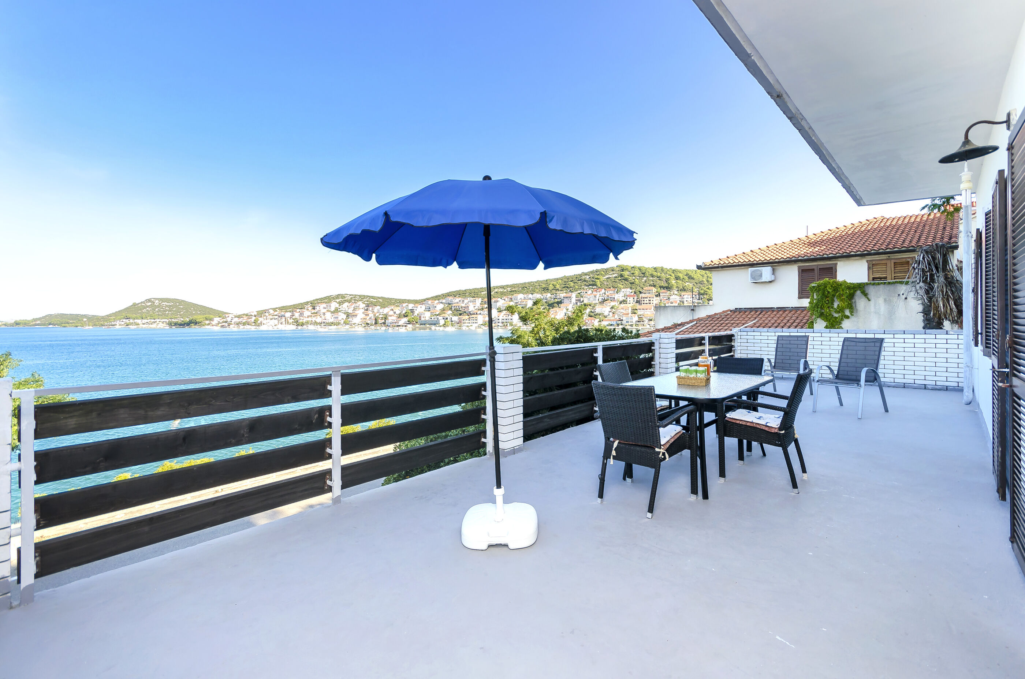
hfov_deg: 100.5
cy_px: 340
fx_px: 426
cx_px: 512
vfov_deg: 77.1
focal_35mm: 15
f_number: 6.3
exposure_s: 1/160
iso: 100
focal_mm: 10
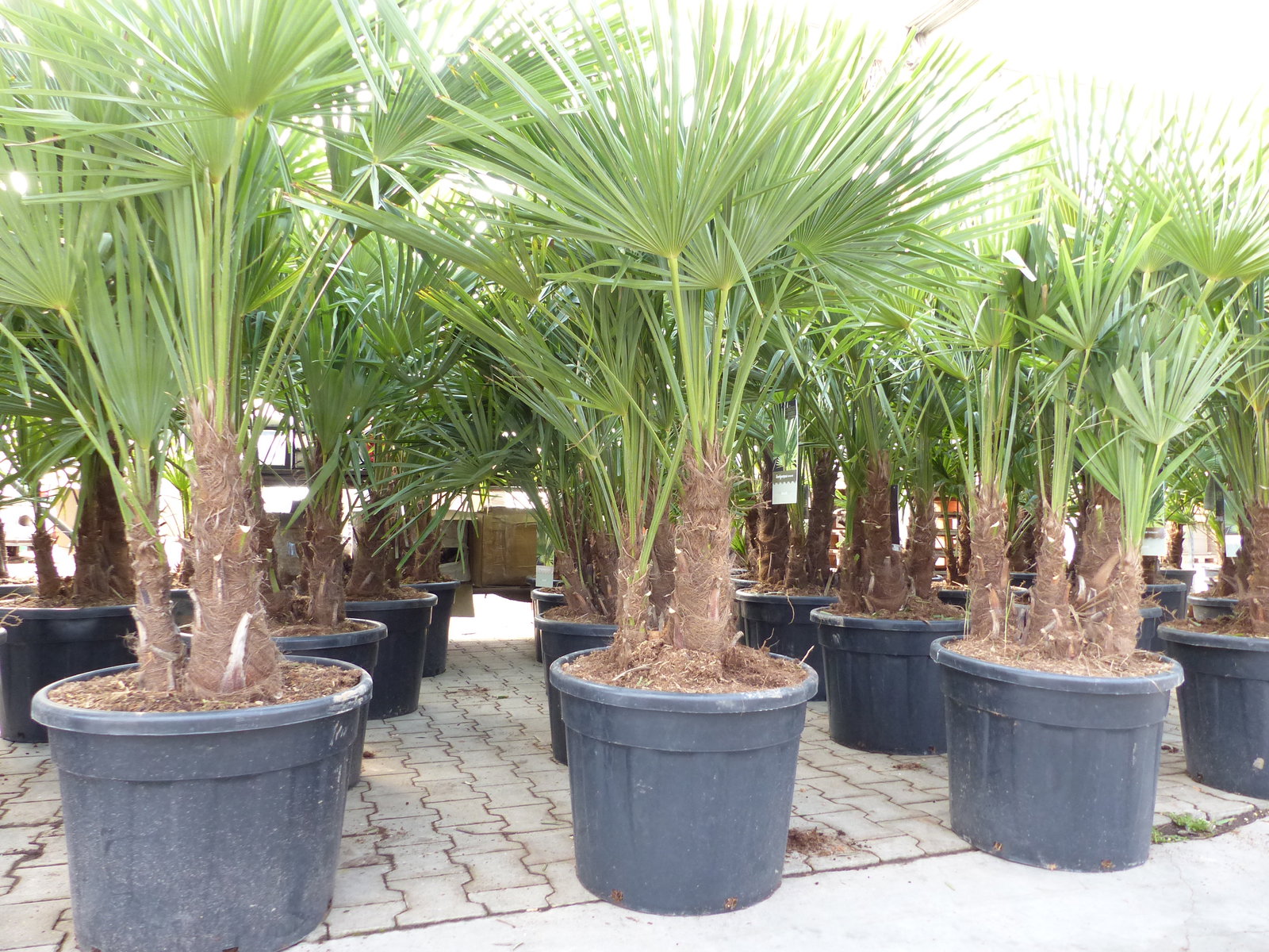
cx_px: 634
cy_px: 476
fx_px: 916
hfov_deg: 69.4
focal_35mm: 25
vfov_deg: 54.9
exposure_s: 1/60
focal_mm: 4.5
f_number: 2.8
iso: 250
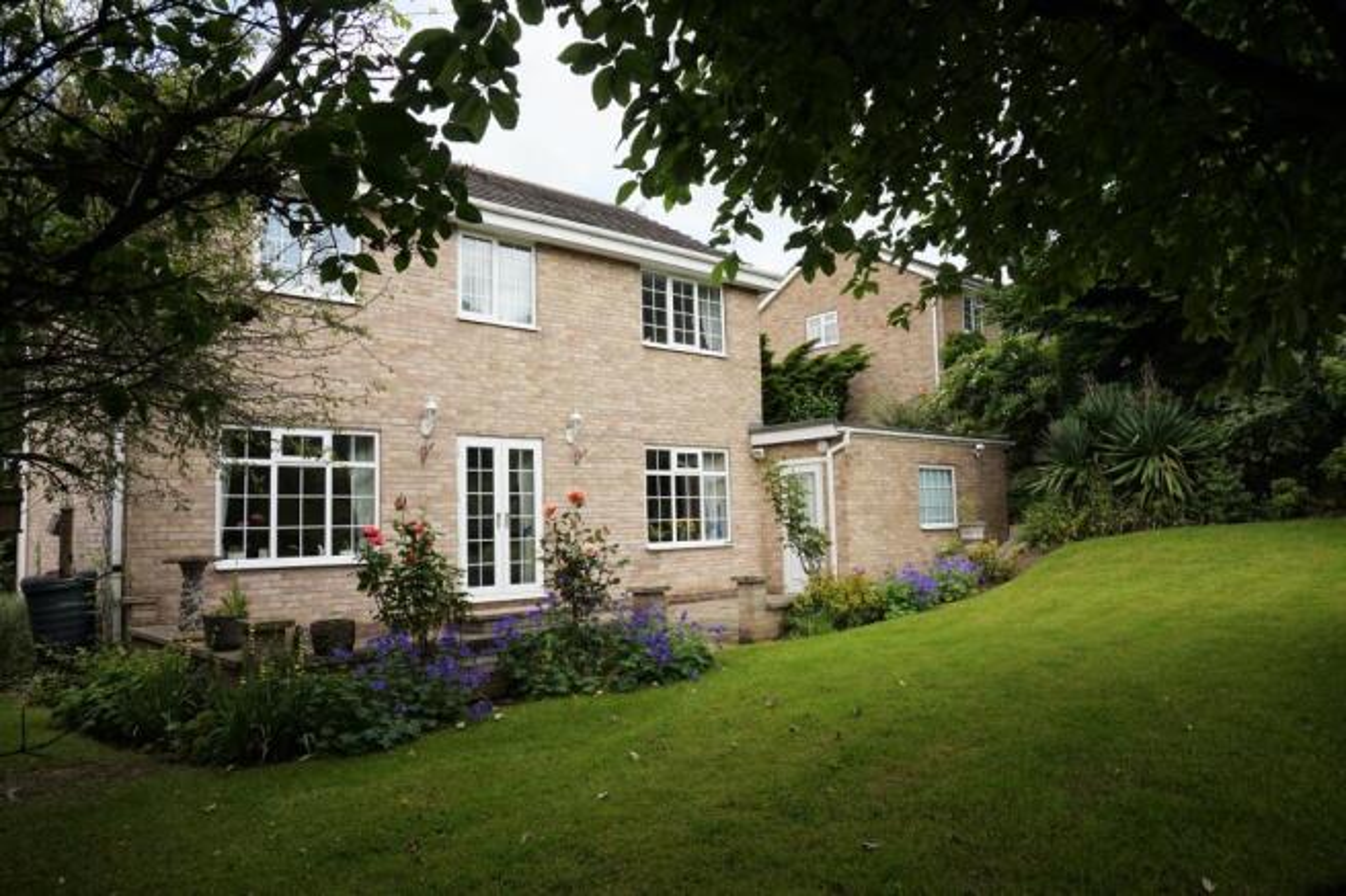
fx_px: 897
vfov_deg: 53.1
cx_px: 673
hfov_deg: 73.8
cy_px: 448
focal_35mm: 24
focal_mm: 16
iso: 125
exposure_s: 1/100
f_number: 9
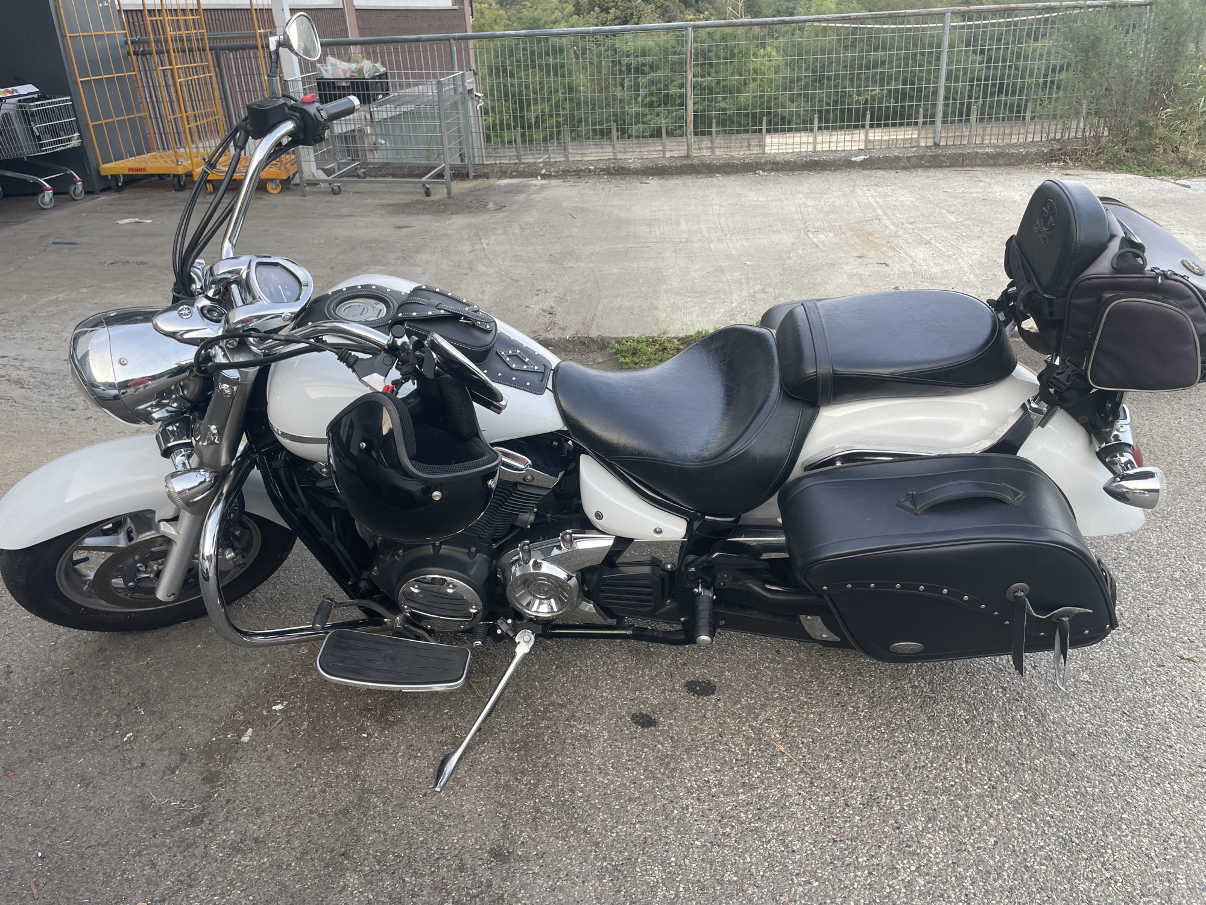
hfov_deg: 67.3
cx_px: 603
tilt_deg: -25.3
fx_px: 906
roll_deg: +2.8
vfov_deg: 53.1
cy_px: 452
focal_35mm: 26
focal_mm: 4.2
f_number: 1.6
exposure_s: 1/125
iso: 32
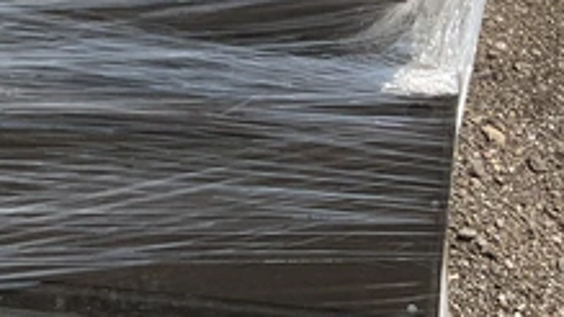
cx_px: 23
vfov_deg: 10.9
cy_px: -117
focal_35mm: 108
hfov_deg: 19.3
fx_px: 1615
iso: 25
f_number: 1.8
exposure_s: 1/1342
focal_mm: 3
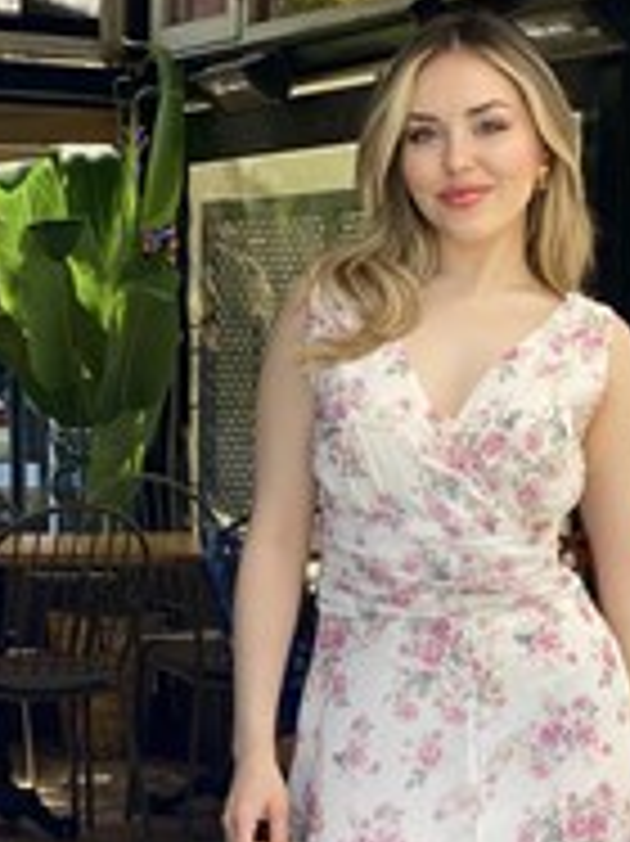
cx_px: 454
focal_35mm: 115
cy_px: 772
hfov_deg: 12.8
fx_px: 2794
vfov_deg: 16.9
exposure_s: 1/158
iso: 20
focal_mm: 6
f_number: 2
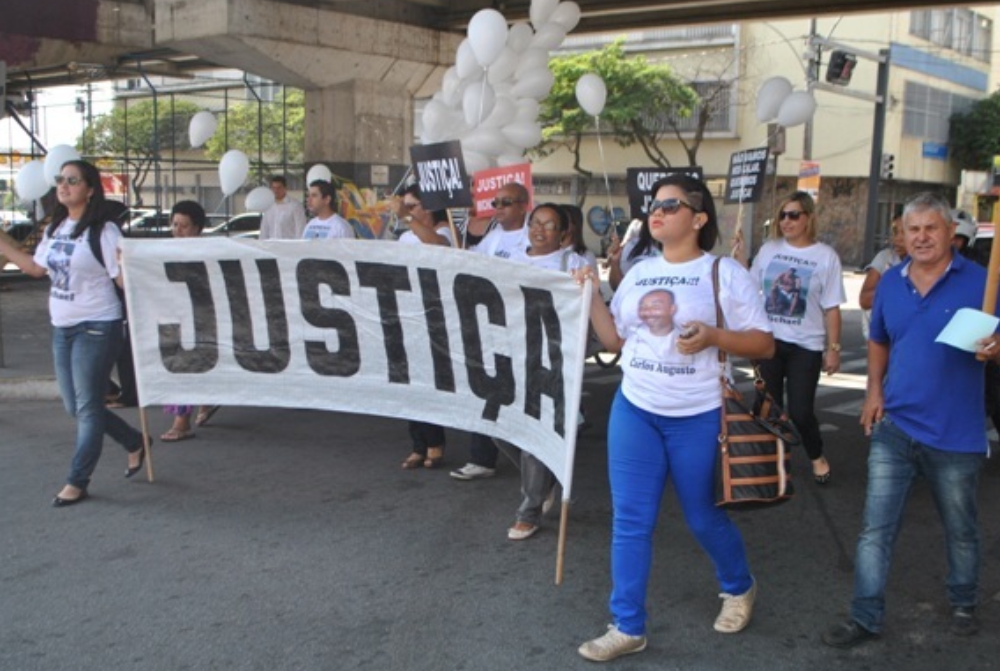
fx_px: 1057
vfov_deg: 35.2
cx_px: 491
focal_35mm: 38
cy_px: 365
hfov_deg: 50.6
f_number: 3.5
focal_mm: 18
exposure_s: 1/500
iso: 200
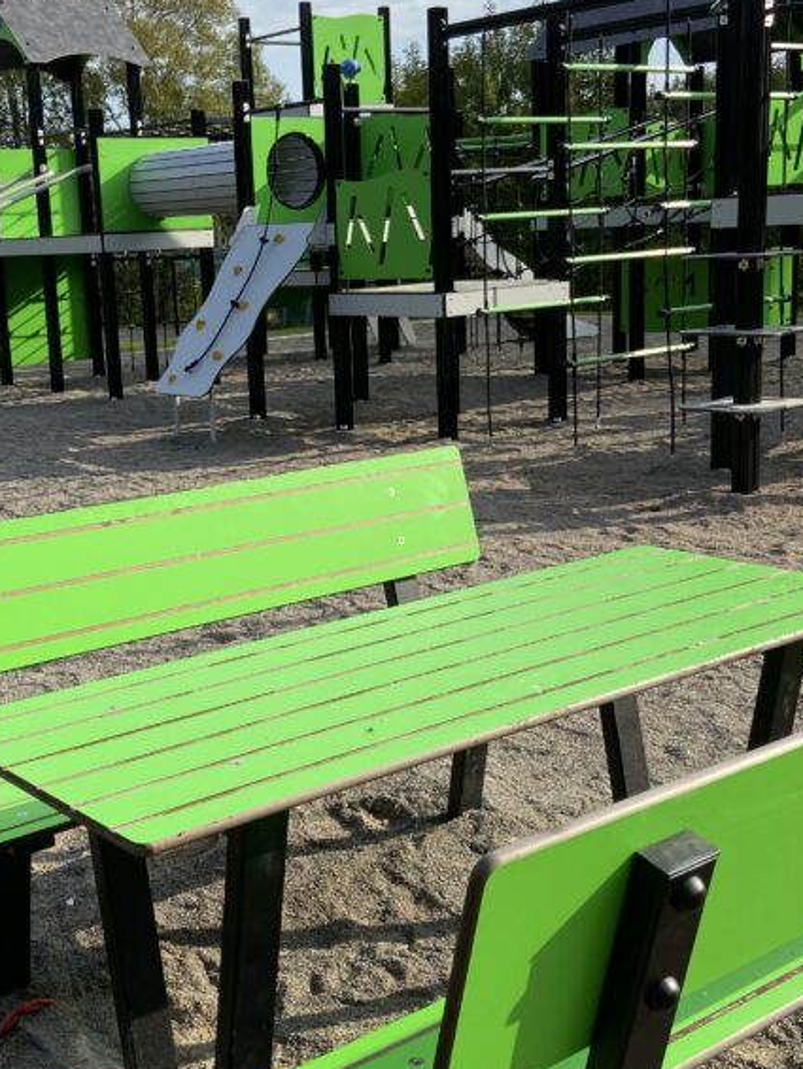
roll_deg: +3.8
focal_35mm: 47
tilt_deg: -10.4
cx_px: 283
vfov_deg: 40.4
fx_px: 1453
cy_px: 546
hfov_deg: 30.7
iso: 32
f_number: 1.8
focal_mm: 4.25
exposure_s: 1/2141
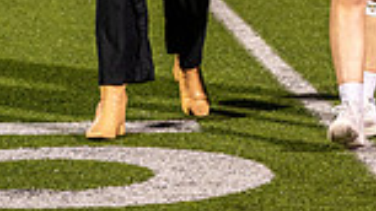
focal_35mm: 345
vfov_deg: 3.5
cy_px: -275
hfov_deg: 6.2
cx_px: 319
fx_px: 3439
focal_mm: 112
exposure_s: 1/125
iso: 640
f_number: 4
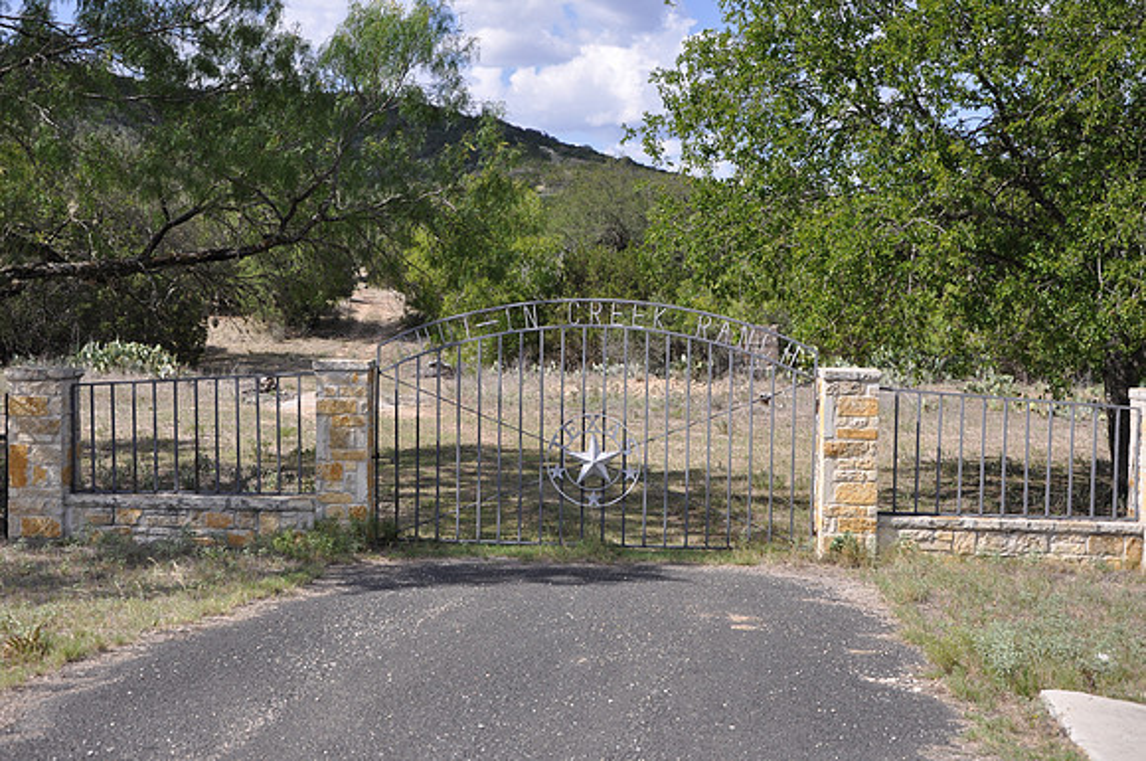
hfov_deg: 43.7
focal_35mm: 45
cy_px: 380
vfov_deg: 29.8
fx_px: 1430
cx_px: 573
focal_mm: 30
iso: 200
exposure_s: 1/200
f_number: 7.1
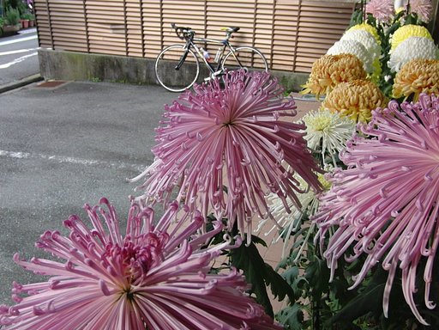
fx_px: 469
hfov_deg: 50.1
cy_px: 165
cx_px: 220
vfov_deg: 38.7
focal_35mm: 37
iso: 200
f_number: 3.6
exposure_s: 1/80
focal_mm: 6.42
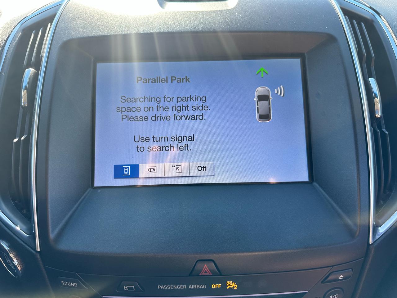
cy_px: 149
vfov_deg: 56.8
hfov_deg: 71.6
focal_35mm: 24
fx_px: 275
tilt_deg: -32.4
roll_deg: +1.2
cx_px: 198
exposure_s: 1/393
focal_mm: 6.86
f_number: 1.78
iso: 80
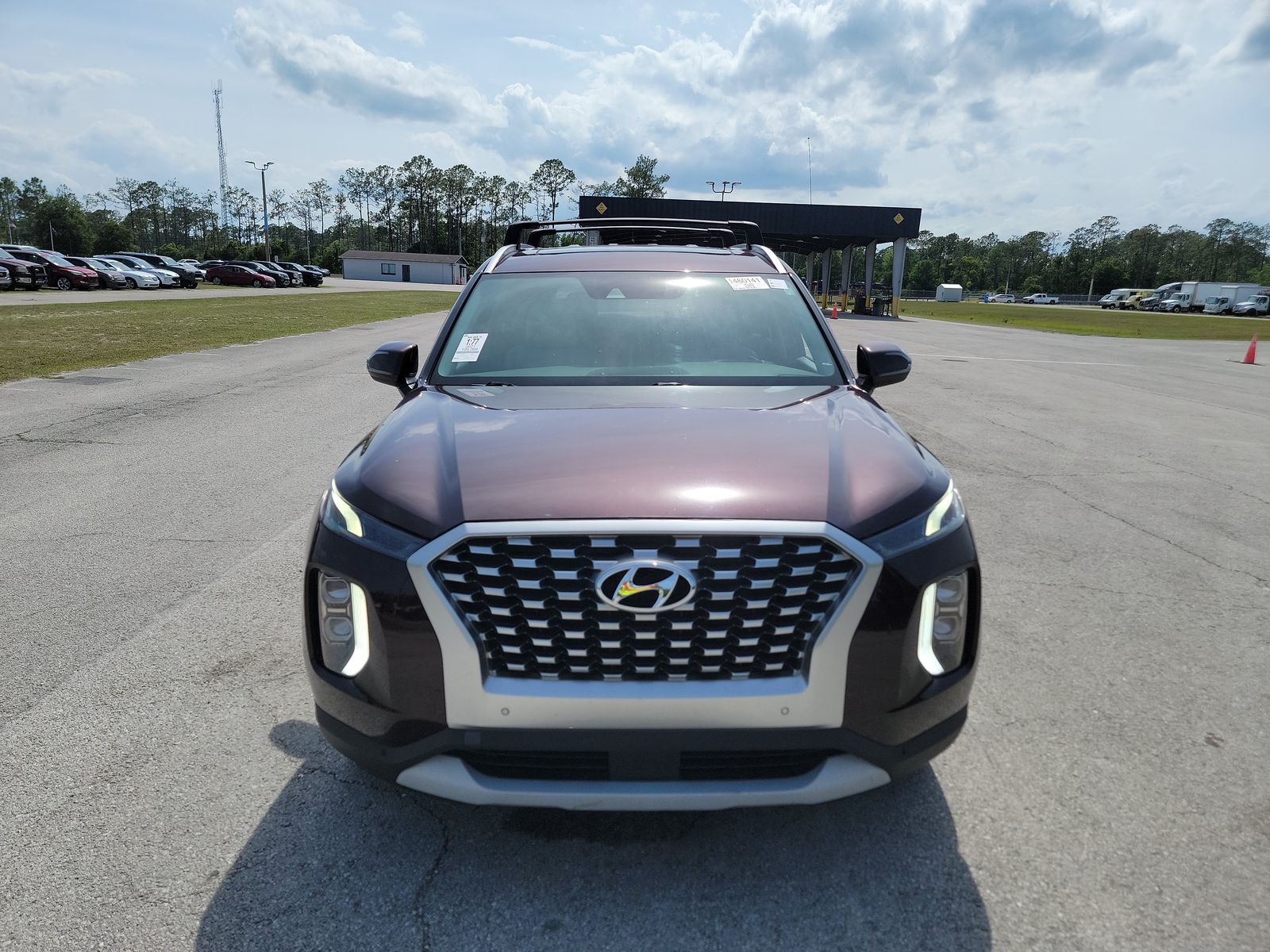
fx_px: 881
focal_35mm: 24
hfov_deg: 71.6
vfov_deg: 56.8
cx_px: 635
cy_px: 476
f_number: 1.8
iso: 50
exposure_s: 1/1437
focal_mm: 6.7
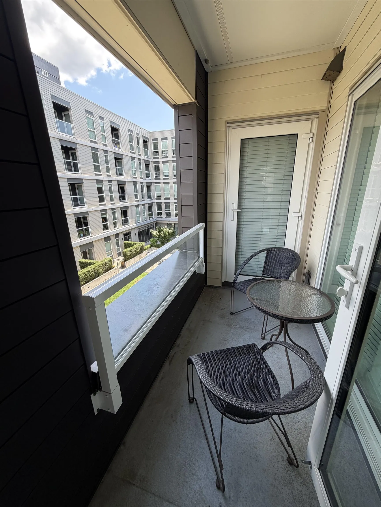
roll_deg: +0.3
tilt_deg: -17.4
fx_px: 205
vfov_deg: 102.1
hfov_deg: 85.7
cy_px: 254
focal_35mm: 14
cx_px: 190
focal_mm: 2.22
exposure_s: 1/194
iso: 40
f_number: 2.2
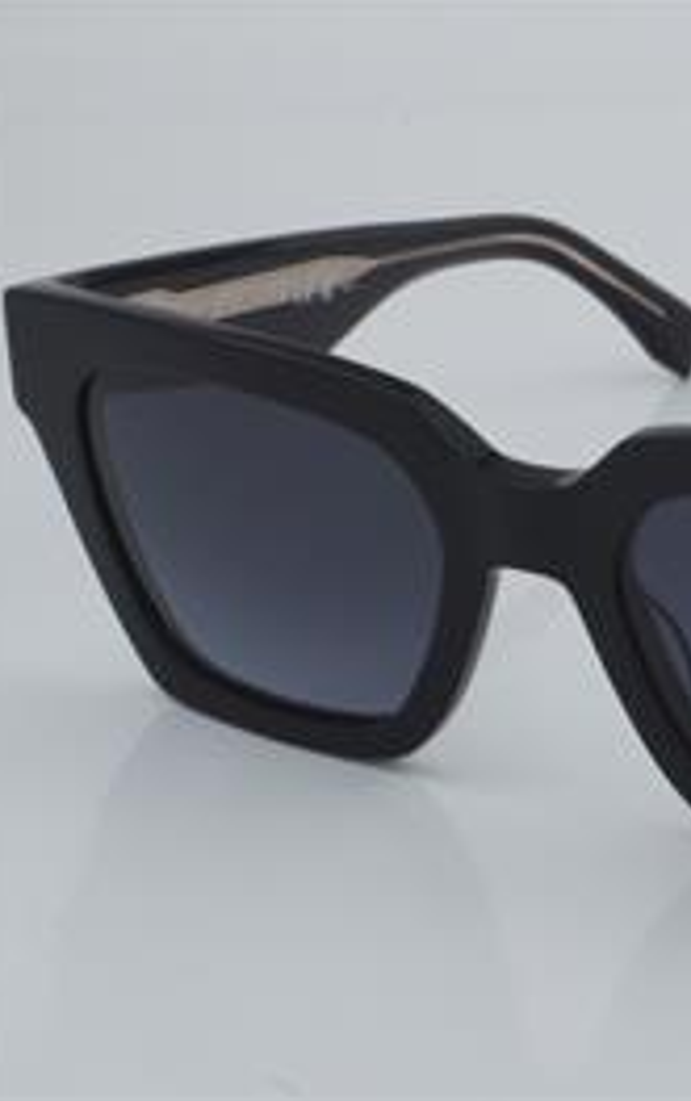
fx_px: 3486
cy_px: 548
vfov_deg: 18.0
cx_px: 812
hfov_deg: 11.1
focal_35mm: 116
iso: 100
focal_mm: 50
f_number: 32
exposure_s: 1/4
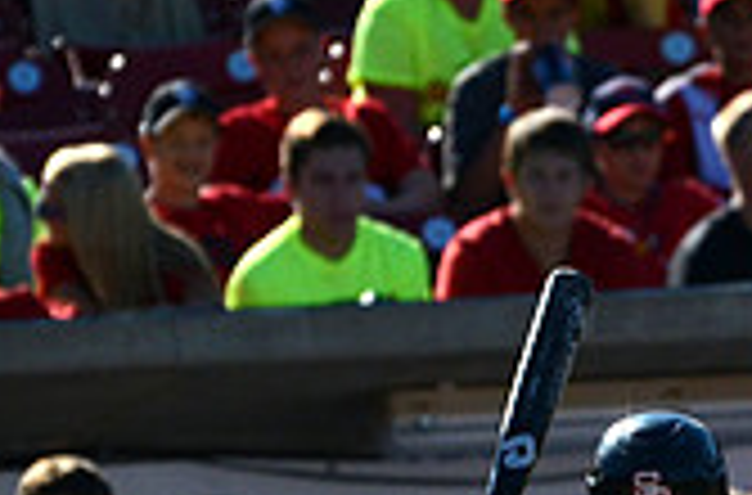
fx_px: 26097
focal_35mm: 1254
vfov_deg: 1.1
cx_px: 725
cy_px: 810
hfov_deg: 1.7
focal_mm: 240
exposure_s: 1/8000
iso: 800
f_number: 5.3
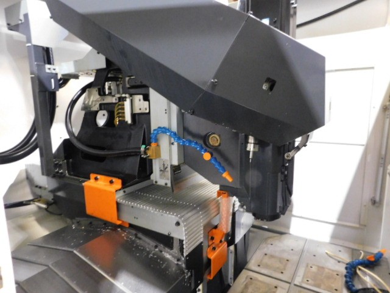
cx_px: 195
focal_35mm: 23
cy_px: 146
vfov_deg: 58.9
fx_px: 259
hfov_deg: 73.9
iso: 800
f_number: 3
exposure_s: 1/4
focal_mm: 4
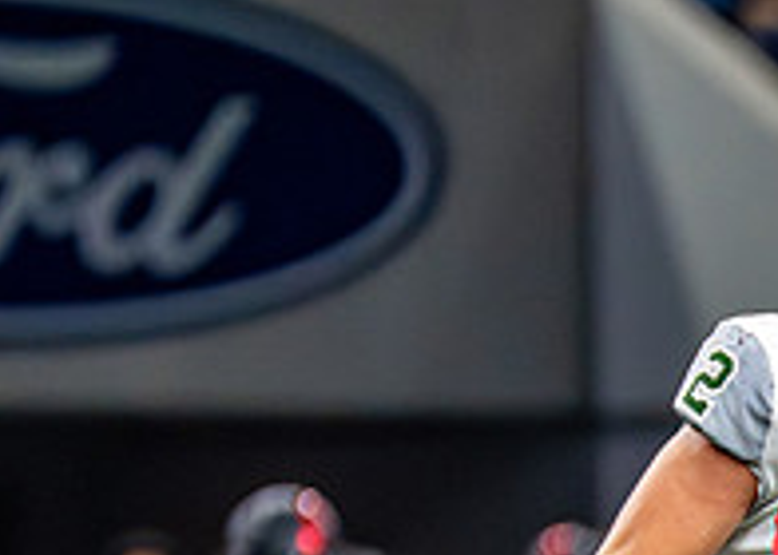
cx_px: 1249
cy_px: 765
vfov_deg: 1.6
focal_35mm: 926
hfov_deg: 2.2
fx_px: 20461
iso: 5000
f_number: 2.8
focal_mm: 200
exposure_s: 1/2000
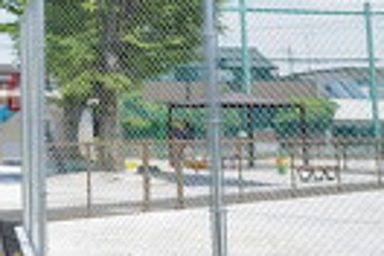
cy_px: -22
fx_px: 907
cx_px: -108
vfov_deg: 15.7
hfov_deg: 21.7
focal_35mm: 85
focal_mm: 28
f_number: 4.5
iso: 100
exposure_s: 1/400
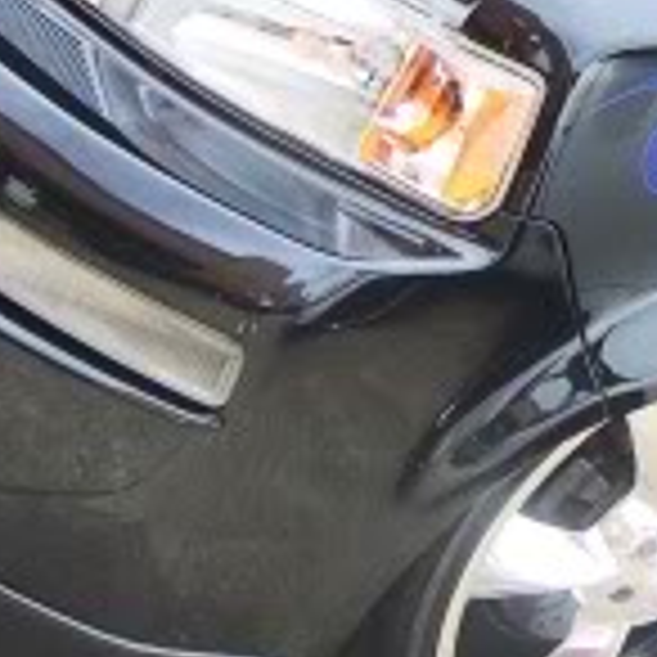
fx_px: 3157
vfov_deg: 11.8
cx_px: 792
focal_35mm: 147
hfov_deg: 11.6
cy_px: 18
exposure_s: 1/250
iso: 64
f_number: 2.8
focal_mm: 6.3
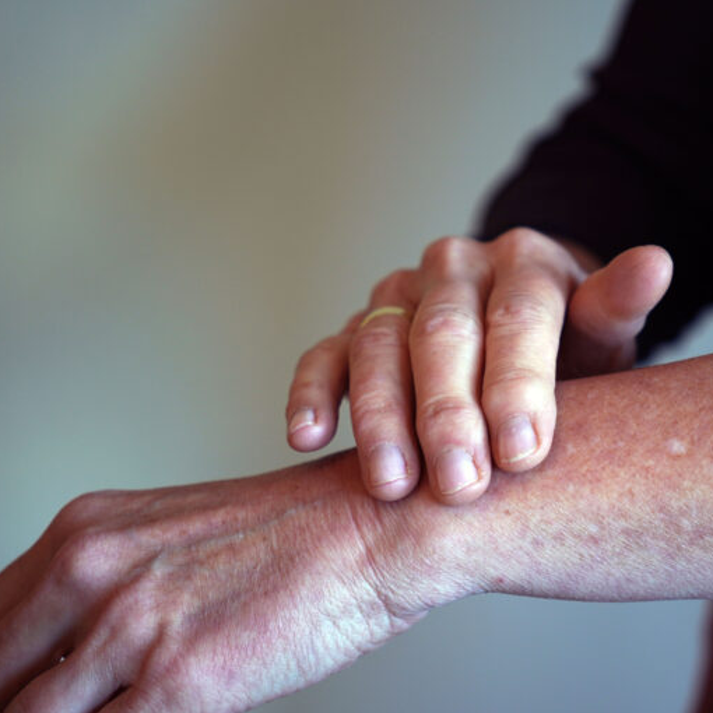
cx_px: 475
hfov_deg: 18.1
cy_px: 356
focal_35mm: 96
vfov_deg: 18.1
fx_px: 2237
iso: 125
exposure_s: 1/80
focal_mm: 50
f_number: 2.8
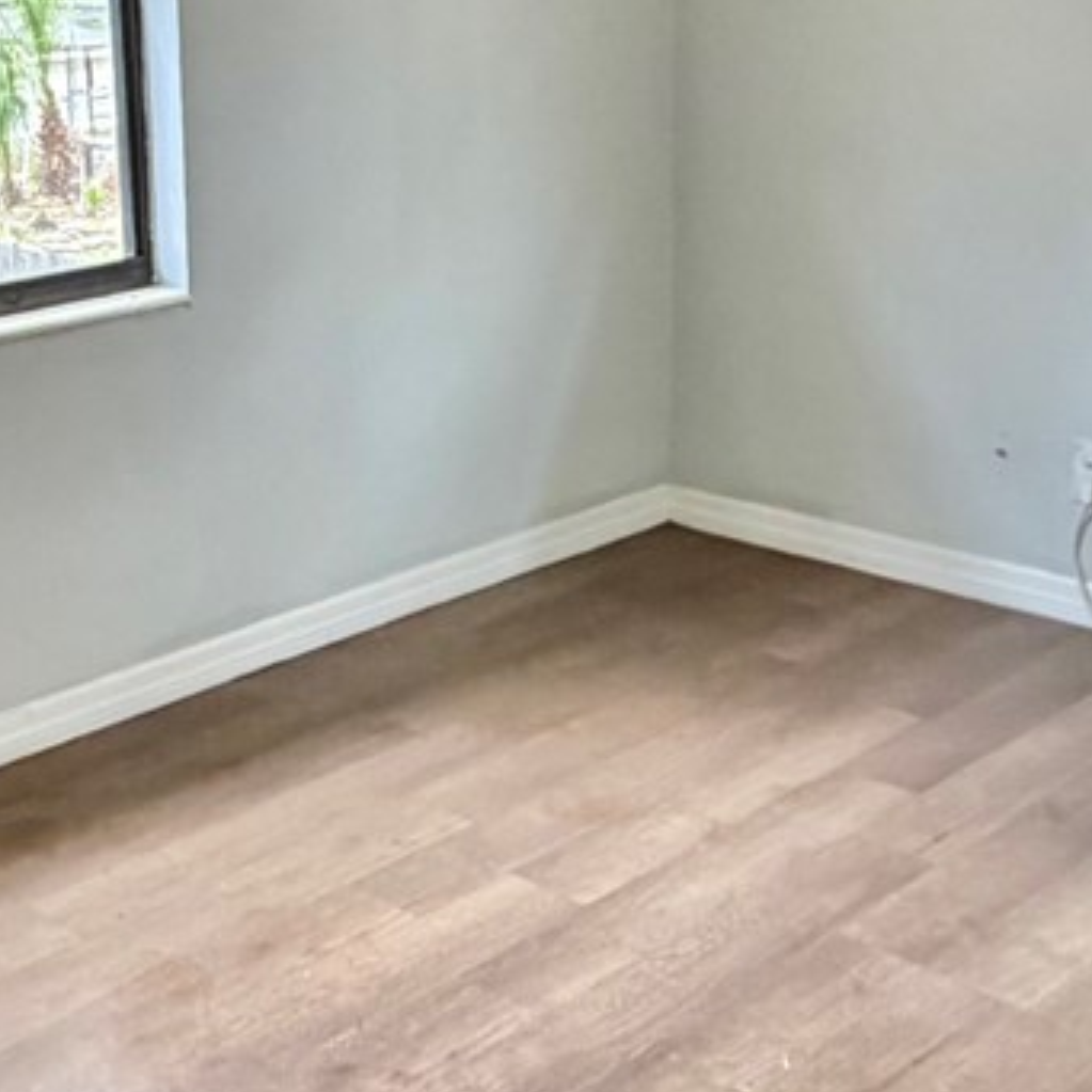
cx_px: 375
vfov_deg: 29.4
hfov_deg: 29.4
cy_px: 371
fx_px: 2070
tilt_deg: -12.7
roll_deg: +1.4
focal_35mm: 58
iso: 250
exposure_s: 1/60
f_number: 2.2
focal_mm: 2.22
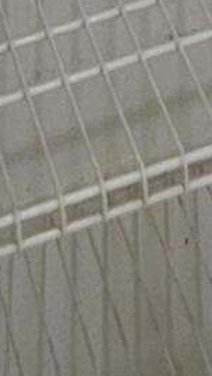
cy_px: -908
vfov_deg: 8.4
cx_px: 456
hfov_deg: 6.1
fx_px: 1938
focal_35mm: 194
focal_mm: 6.7
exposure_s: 1/60
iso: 250
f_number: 1.8
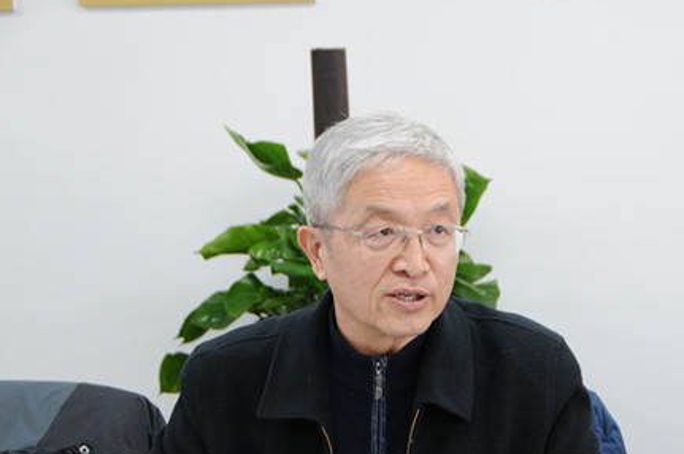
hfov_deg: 17.5
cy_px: 308
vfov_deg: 11.7
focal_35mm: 117
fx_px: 2220
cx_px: 398
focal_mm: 56
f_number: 4.8
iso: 640
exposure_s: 1/30
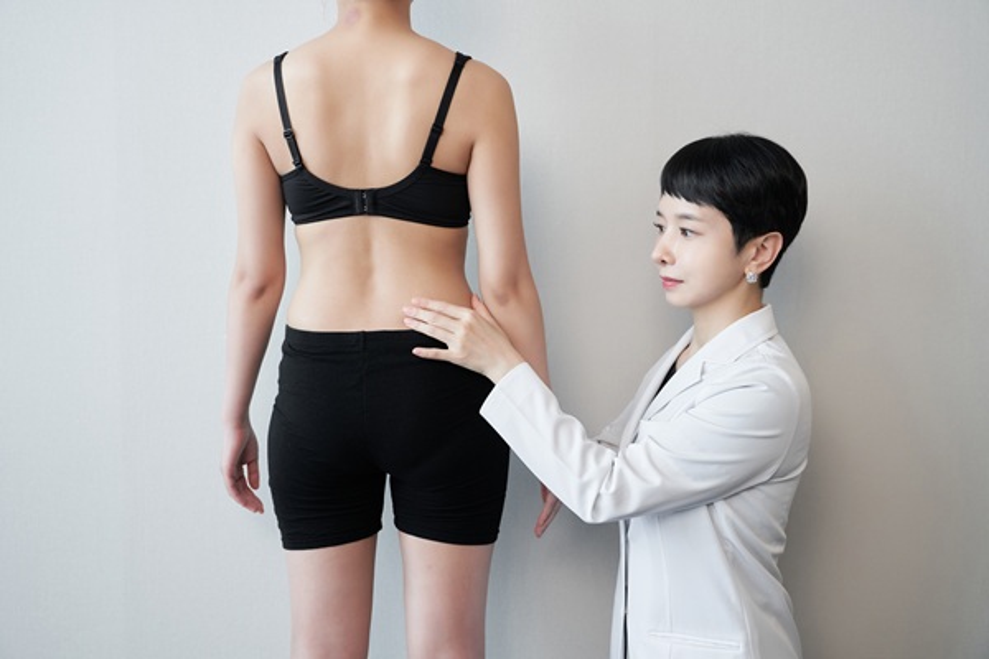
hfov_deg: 51.9
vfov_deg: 35.9
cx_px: 494
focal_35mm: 37
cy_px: 330
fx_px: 1016
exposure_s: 1/125
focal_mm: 37
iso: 1250
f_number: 3.5
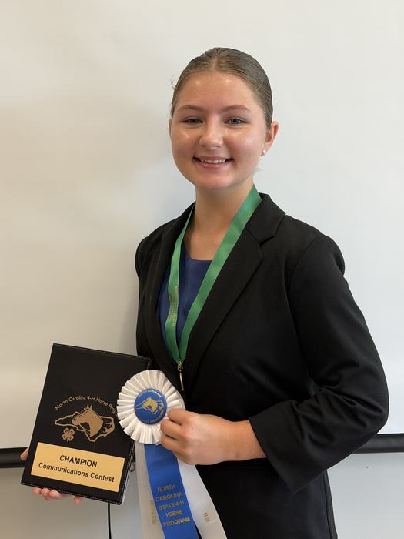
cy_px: 270
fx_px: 747
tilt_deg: -11.1
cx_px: 202
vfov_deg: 39.7
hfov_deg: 30.3
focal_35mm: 48
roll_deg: +2.8
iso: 80
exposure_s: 1/60
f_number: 1.78
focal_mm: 6.76
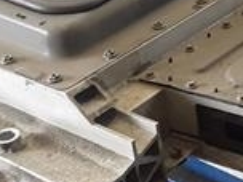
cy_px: 27
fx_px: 828
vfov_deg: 12.5
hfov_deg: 15.9
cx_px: 307
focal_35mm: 118
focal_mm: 2.91
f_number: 1.9
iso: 64
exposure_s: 1/50
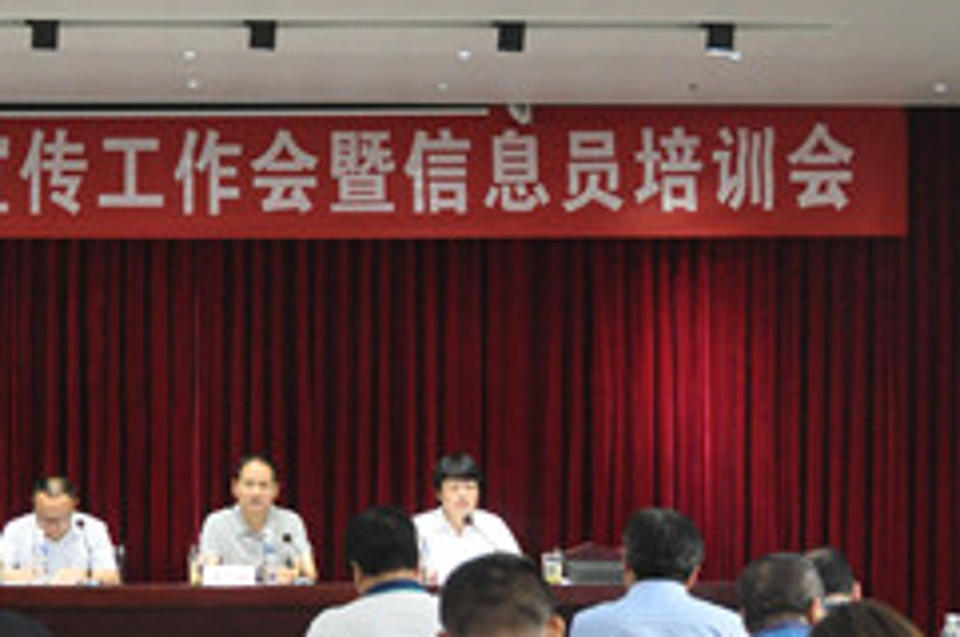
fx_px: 2184
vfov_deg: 16.6
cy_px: 430
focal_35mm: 82
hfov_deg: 24.5
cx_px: 243
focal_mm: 22
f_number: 5
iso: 2000
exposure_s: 1/100
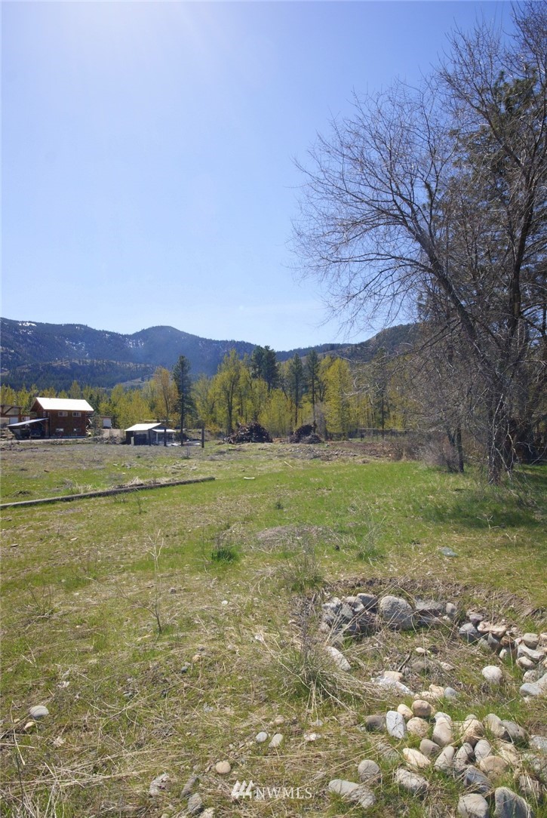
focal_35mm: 16
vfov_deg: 94.9
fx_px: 375
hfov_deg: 72.2
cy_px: 409
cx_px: 274
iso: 100
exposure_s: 1/160
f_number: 10
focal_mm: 11
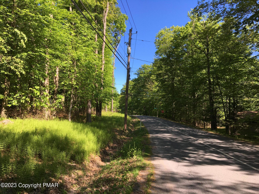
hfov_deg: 61.7
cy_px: 97
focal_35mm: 29
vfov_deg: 48.2
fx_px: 217
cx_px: 130
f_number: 2.2
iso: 25
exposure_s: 1/646
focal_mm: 4.15
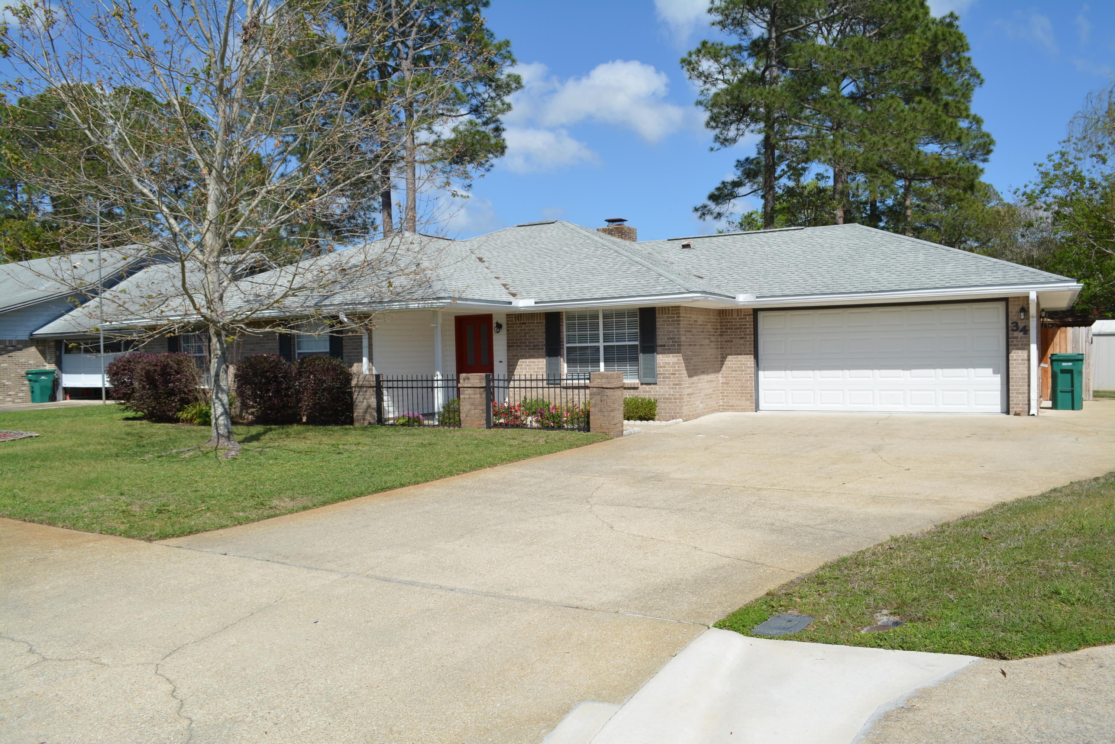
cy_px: 372
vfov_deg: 47.9
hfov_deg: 67.4
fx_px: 836
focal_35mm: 27
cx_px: 558
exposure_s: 1/320
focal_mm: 18
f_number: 9
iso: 100
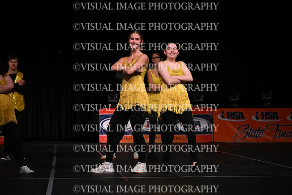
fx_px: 974
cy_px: 98
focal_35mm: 120
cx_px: 146
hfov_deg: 17.1
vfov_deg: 11.4
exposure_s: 1/1000
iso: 6400
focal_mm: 120
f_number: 4
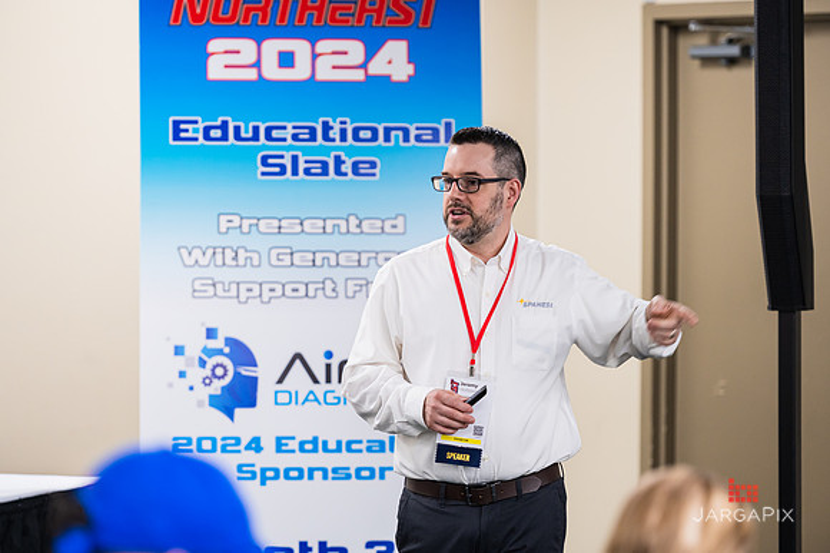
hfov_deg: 13.4
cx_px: 422
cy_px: 272
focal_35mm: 153
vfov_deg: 9.0
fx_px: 3521
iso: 1250
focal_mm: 150
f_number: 3.2
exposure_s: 1/200
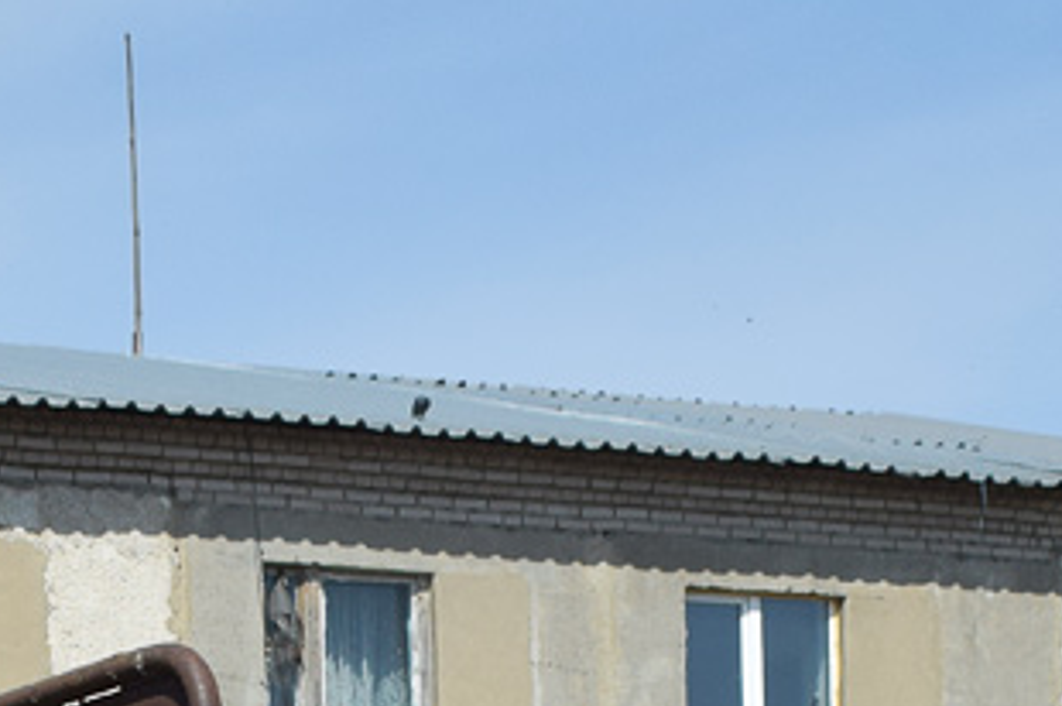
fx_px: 4625
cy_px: 1333
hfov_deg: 13.0
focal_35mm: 157
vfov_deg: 8.4
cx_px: 144
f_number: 7.1
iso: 200
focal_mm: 27
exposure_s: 1/1000
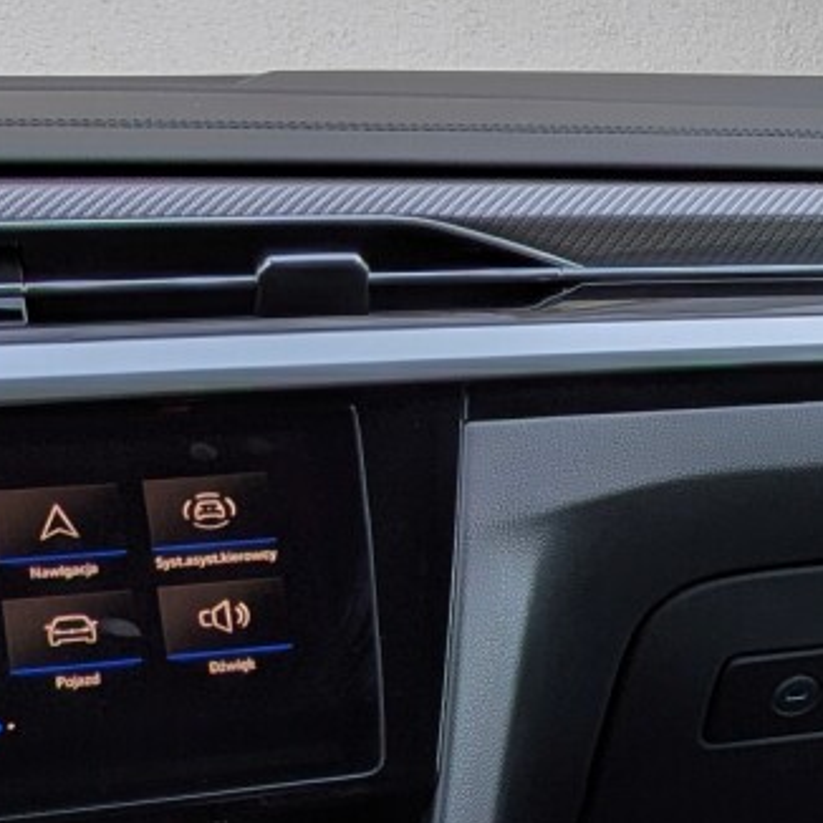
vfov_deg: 16.7
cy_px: 616
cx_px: 1500
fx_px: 2797
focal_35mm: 104
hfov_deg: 14.6
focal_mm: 4.53
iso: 31
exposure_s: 1/194
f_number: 1.7
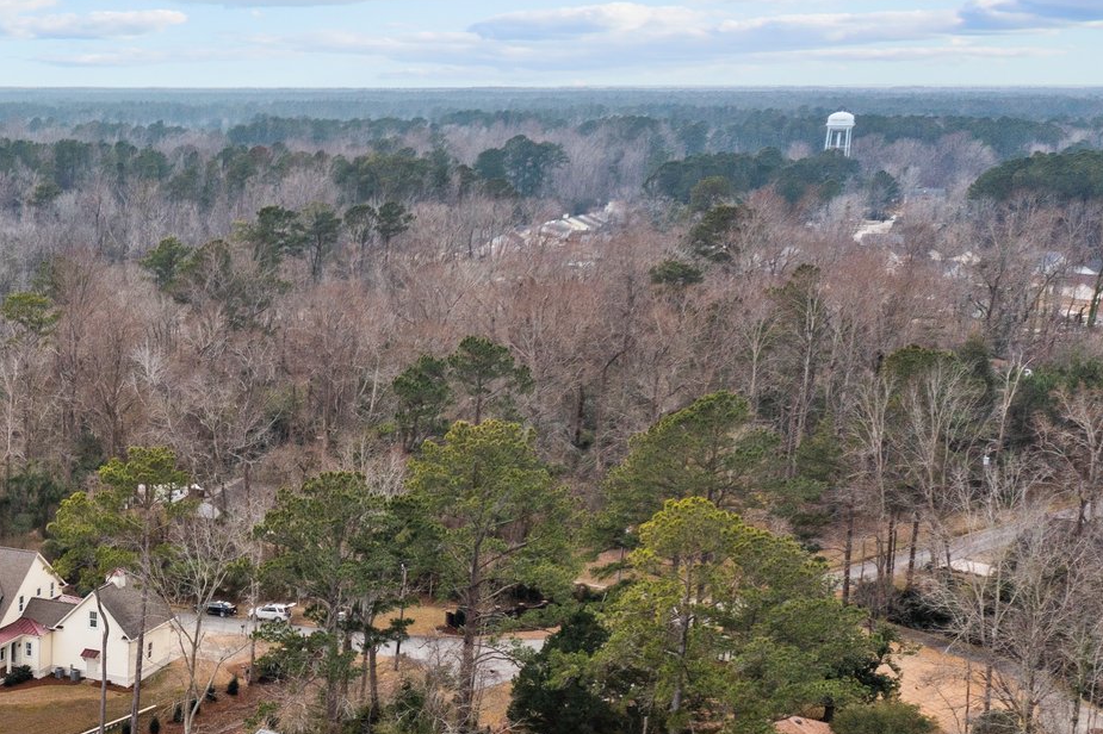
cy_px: 654
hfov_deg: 29.7
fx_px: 1899
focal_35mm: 62
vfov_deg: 21.4
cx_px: -58
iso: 100
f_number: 4.5
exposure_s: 1/500
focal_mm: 10.26
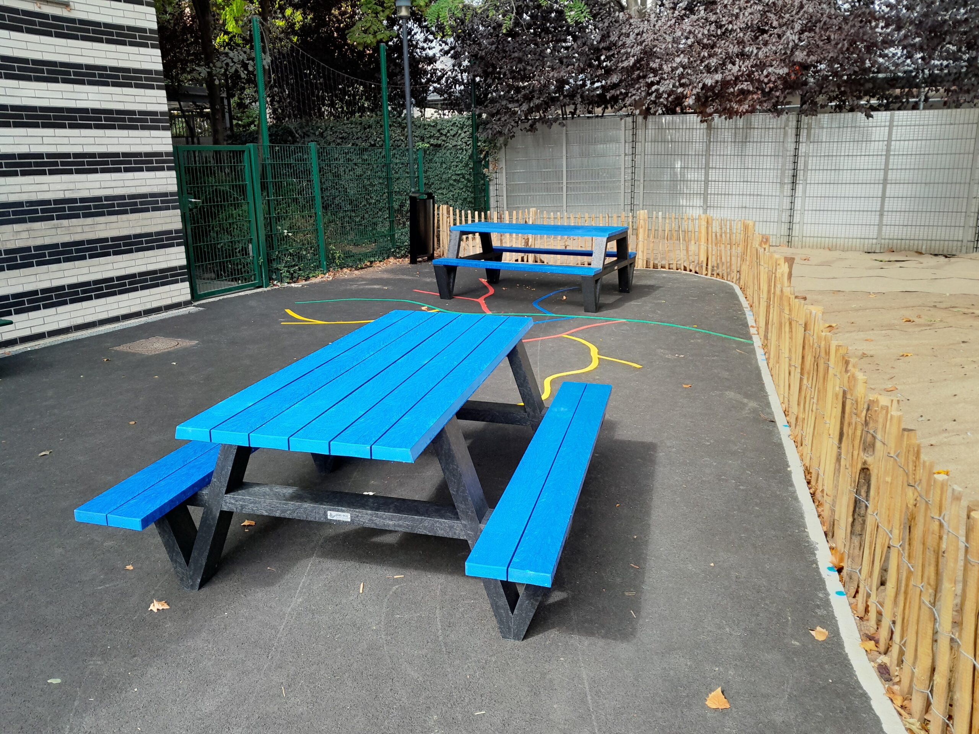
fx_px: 735
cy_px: 367
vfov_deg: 53.1
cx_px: 490
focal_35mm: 26
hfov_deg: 67.3
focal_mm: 4
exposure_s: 1/285
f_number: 1.8
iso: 40
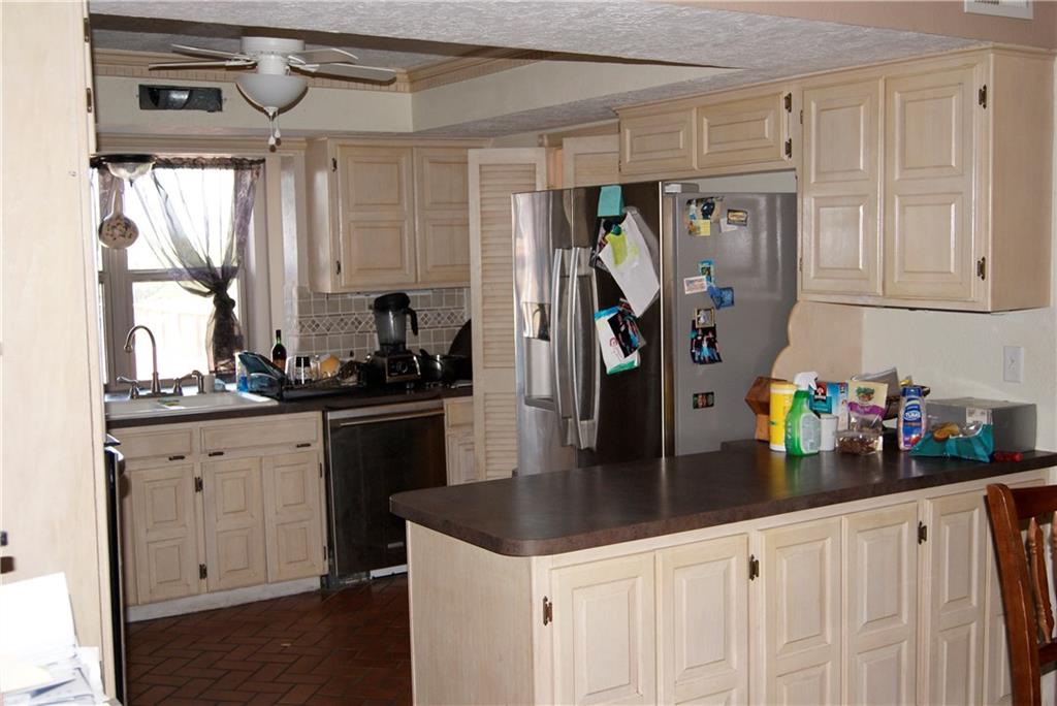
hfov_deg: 46.4
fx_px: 1234
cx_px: 528
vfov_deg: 31.9
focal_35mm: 42
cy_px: 353
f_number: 4.5
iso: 400
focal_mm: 28
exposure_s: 1/60
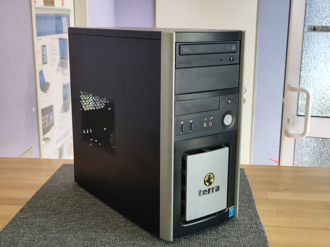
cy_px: 124
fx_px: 439
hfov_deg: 41.2
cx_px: 165
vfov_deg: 31.5
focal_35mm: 46
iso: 80
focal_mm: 6.07
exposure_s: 1/100
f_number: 1.7
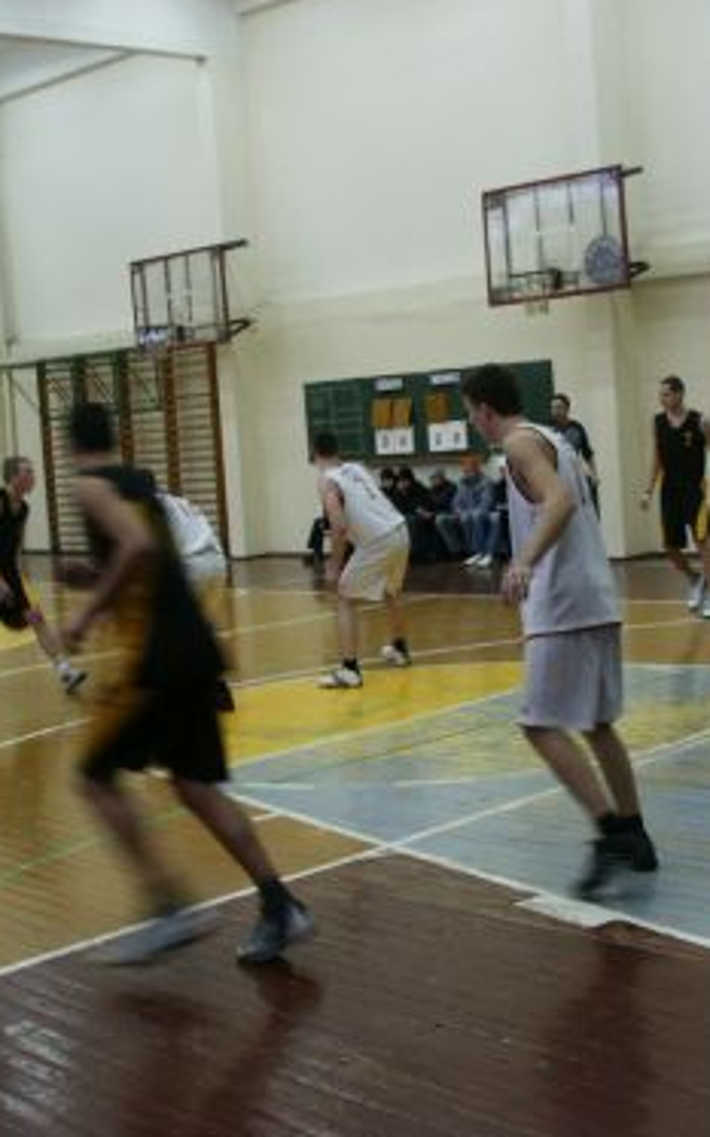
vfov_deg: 38.2
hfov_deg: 24.4
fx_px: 1641
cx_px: 395
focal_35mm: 53
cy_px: 547
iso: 160
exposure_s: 1/45
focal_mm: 7.2
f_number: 3
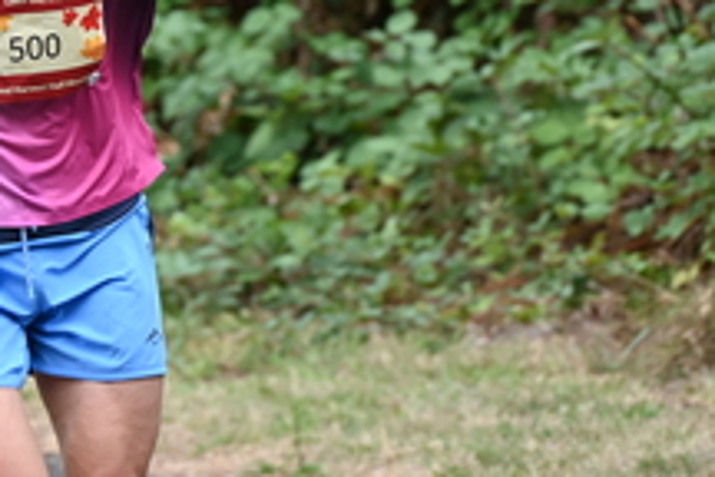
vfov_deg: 2.7
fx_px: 10109
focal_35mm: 509
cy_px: -51
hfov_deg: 4.0
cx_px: 53
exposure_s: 1/250
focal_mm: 200
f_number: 6.3
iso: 560
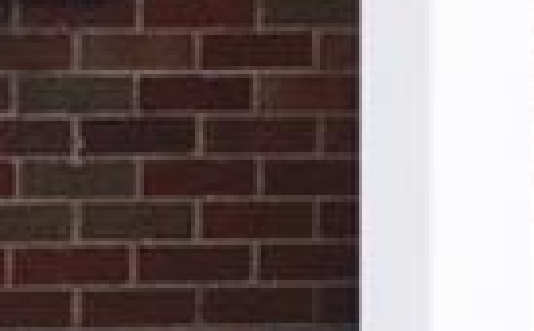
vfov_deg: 3.4
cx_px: -592
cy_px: -220
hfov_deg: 5.4
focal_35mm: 382
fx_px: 5548
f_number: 10
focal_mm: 50
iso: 200
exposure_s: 1/100
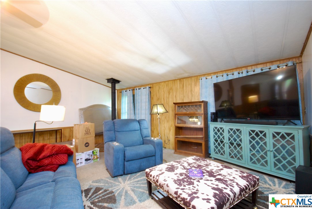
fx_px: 143
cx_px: 156
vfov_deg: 72.2
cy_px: 104
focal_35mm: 16
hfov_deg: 94.9
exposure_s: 1/5
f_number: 4.2
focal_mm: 11
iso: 400
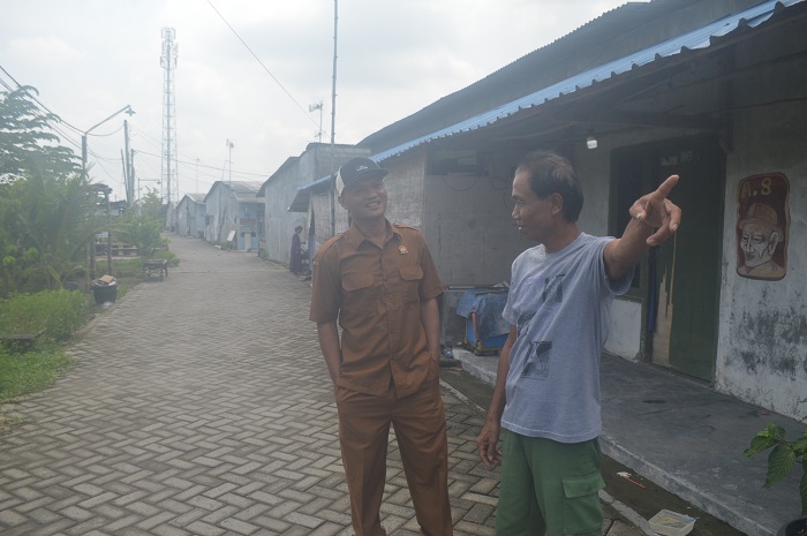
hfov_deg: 67.4
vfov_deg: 47.8
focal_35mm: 27
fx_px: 605
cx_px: 404
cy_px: 268
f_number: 5
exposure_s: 1/1250
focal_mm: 18
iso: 400
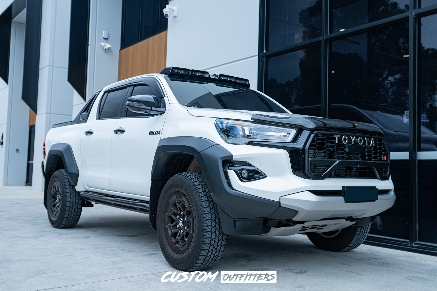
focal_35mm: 31
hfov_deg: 60.3
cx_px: 218
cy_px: 146
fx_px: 376
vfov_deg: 42.3
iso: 100
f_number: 4.5
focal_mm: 31
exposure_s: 1/80
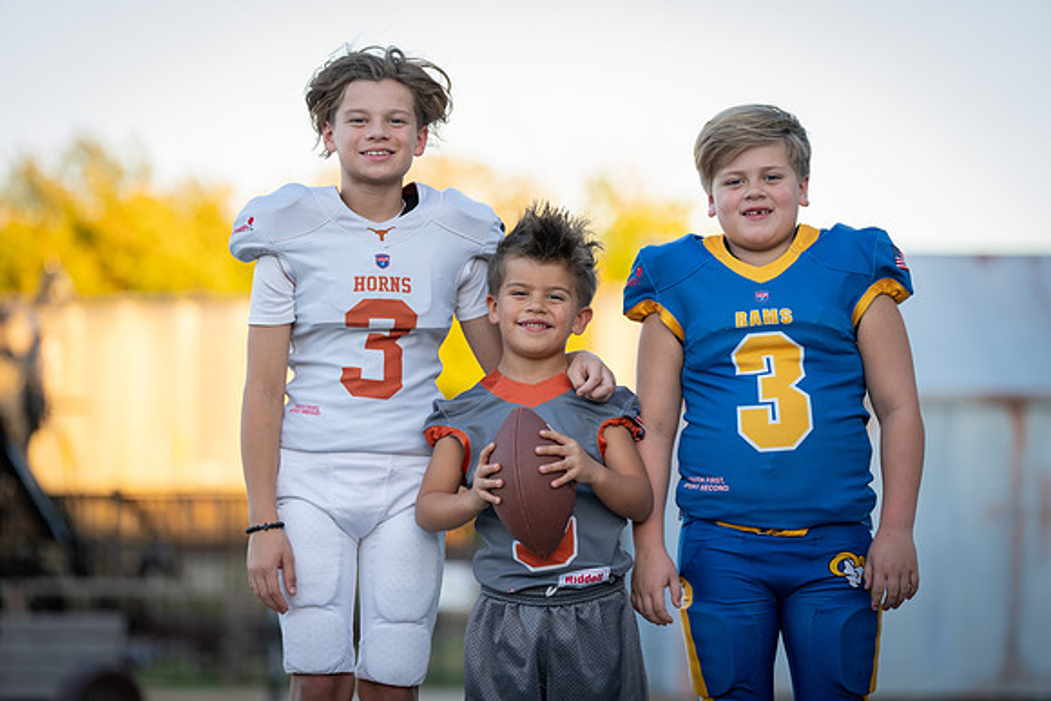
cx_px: 526
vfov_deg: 10.2
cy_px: 350
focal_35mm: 134
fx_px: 3913
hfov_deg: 15.3
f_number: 2.8
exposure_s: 1/320
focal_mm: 134
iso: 250
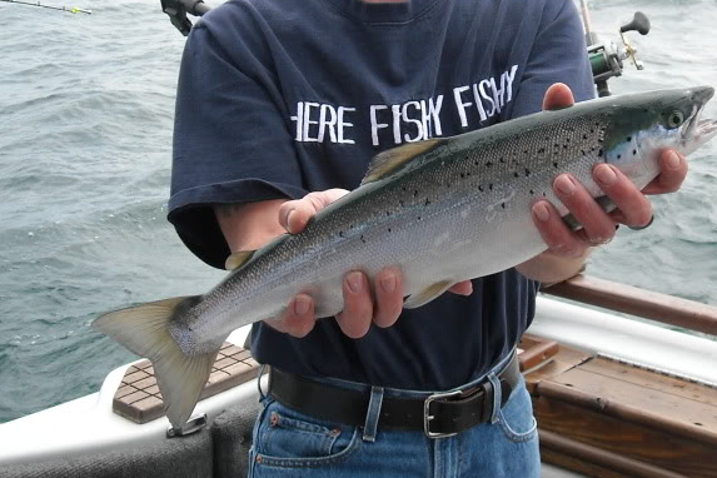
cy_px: 133
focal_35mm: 65
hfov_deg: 30.9
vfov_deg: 20.8
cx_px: 402
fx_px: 1294
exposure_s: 1/250
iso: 118
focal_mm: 5.7
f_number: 5.6
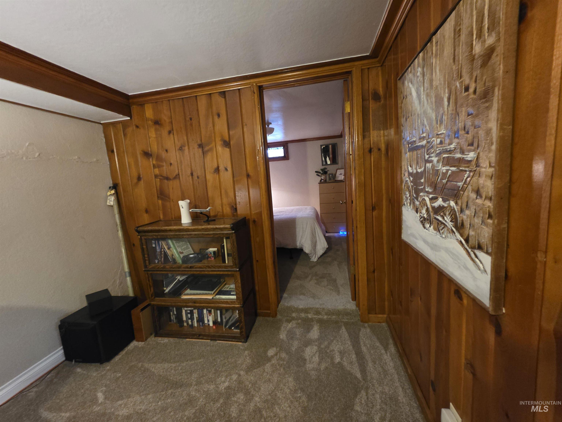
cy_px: 211
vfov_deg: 89.9
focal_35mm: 13
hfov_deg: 106.2
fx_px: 211
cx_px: 281
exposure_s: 1/40
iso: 1000
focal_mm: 2.2
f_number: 1.9
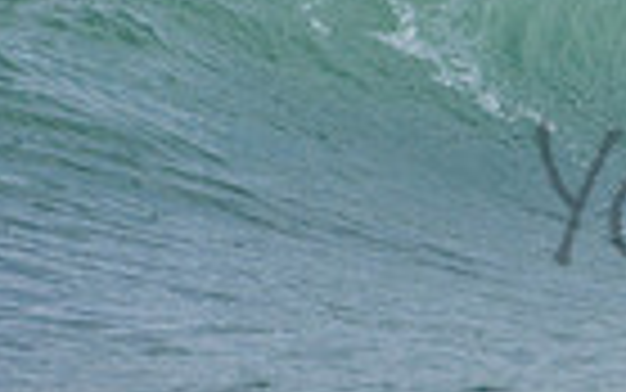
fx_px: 54309
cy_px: 155
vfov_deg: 0.4
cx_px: 1000
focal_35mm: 3182
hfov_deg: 0.7
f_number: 5.6
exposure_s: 1/2000
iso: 250
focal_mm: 500
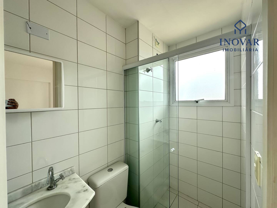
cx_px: 138
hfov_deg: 102.1
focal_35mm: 14
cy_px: 104
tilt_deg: -1.1
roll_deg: +0.5
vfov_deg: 85.7
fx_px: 112
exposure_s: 1/385
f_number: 2.2
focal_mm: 2.22
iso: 40
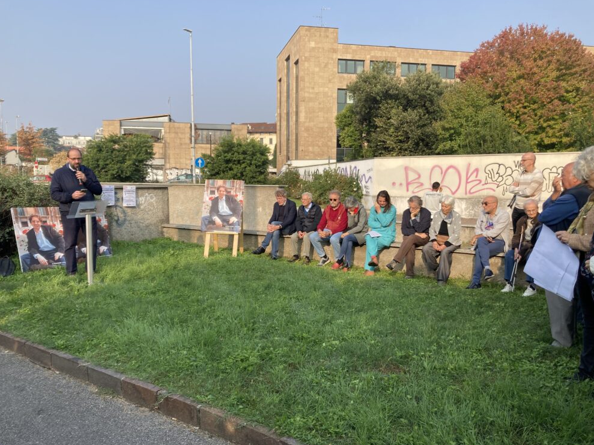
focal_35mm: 29
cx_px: 303
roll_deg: +0.0
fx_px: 498
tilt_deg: -4.6
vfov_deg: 48.2
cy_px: 221
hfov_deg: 61.6
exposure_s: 1/1130
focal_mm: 3.99
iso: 20
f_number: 1.8
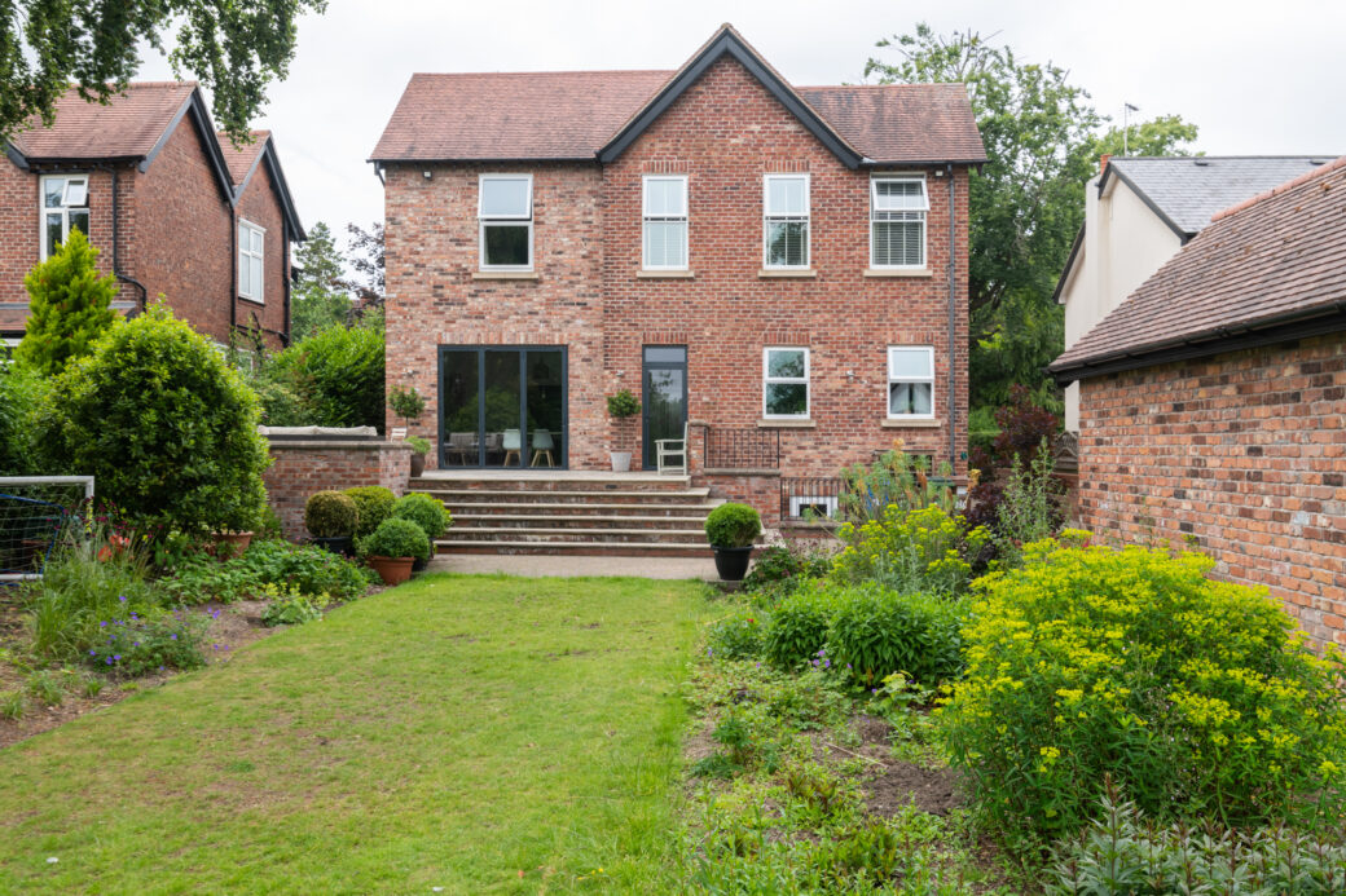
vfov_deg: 46.4
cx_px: 673
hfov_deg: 65.5
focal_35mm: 28
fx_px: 1047
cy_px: 448
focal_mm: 28
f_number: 8
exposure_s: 1/250
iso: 200
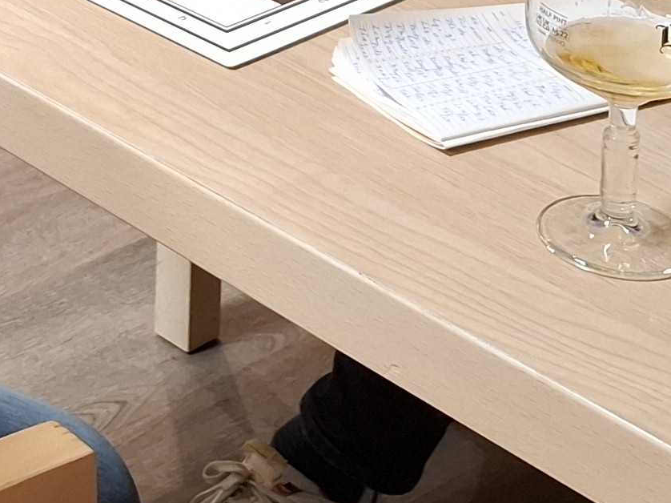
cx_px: -85
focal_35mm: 112
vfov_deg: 11.6
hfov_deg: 17.0
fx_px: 2170
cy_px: -561
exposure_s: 1/33
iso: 400
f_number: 1.8
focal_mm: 5.54
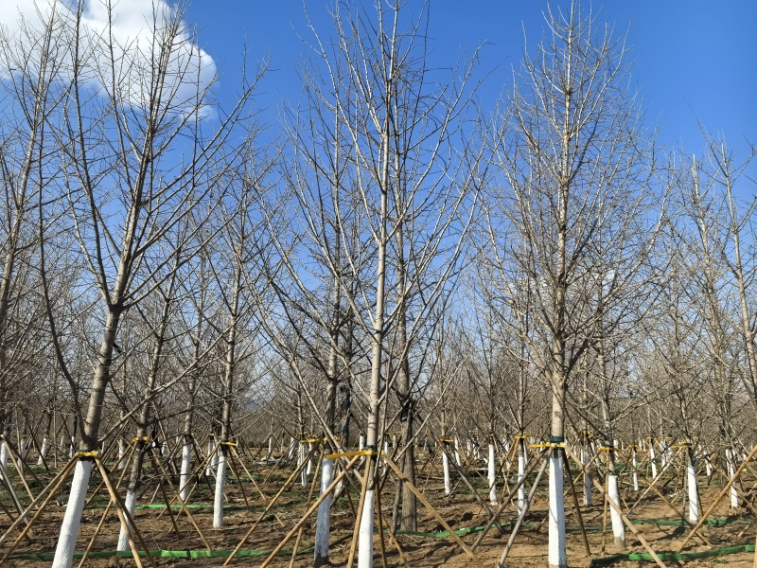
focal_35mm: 27
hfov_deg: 65.3
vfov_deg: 51.4
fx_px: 590
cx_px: 378
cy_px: 284
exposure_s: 1/1898
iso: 50
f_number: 2
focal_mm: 6.98
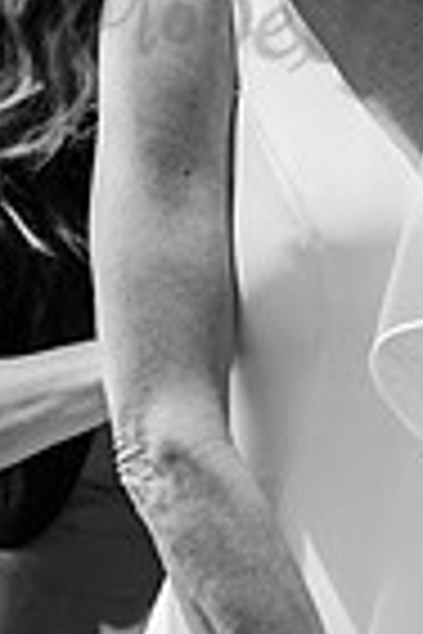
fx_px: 2820
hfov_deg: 8.6
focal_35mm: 160
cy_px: 9
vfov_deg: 12.7
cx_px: 261
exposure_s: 1/100
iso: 1000
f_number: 2.8
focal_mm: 50
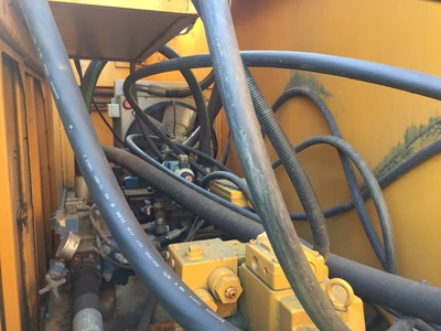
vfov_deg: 48.2
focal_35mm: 29
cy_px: 166
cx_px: 220
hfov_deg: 61.7
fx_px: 369
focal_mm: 4.15
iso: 50
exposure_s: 1/33
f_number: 2.2
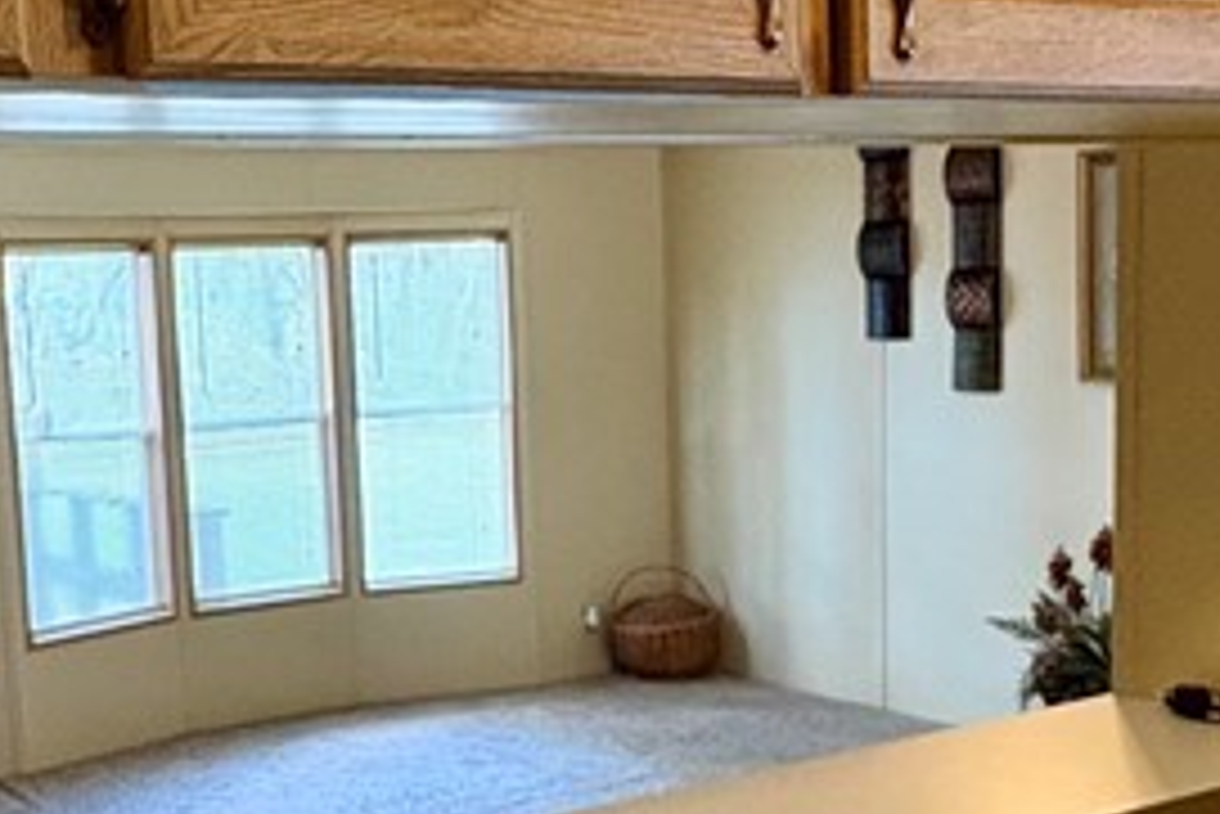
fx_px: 1865
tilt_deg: -6.4
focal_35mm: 55
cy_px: 531
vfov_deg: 24.5
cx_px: 428
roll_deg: +2.1
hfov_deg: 35.9
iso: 320
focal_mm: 2.22
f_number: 2.2
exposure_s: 1/60
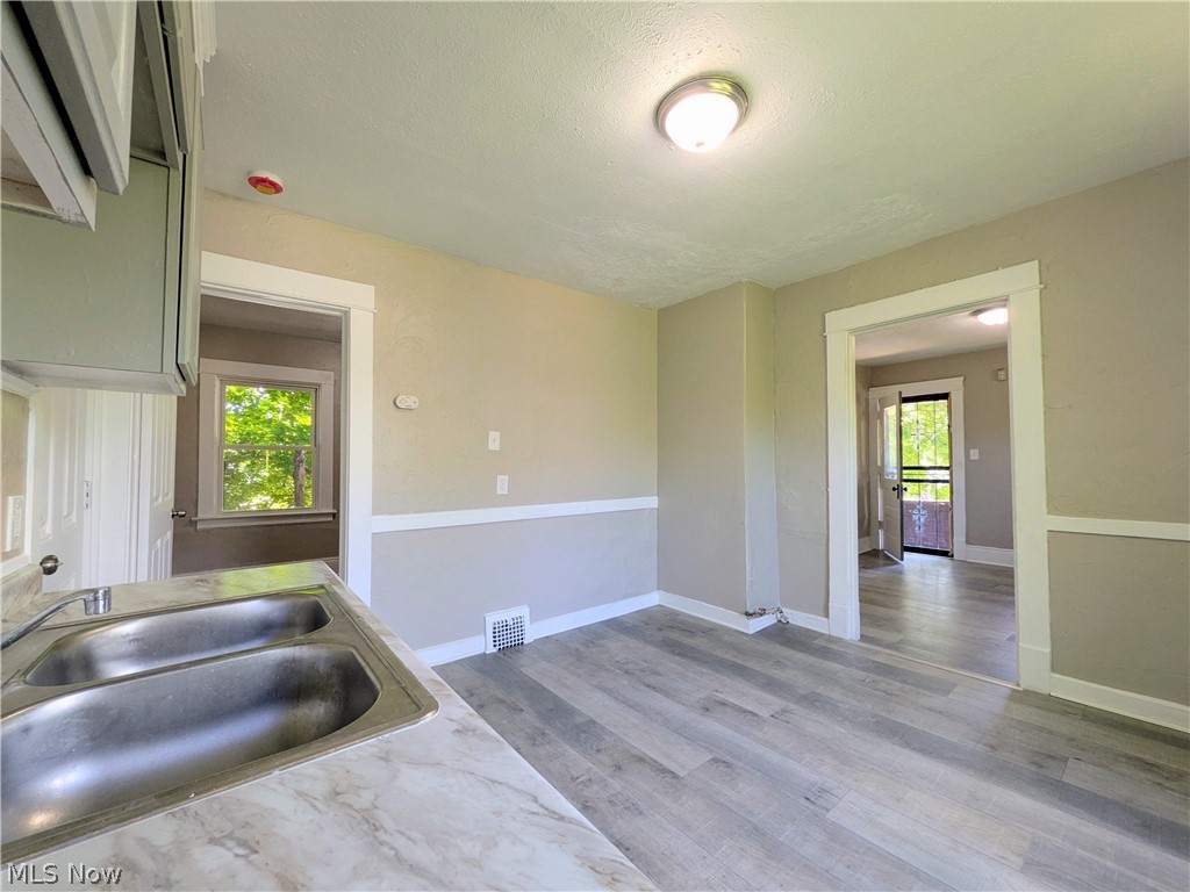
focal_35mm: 14
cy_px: 446
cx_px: 595
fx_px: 481
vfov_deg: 85.7
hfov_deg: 102.1
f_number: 2.2
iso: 65
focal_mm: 1.85
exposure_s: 1/40
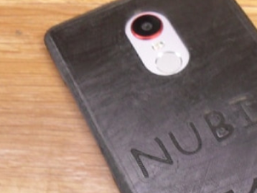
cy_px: 153
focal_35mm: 85
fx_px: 631
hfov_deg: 22.6
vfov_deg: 17.2
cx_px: 216
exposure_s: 1/8
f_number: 2.8
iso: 200
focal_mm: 6.3
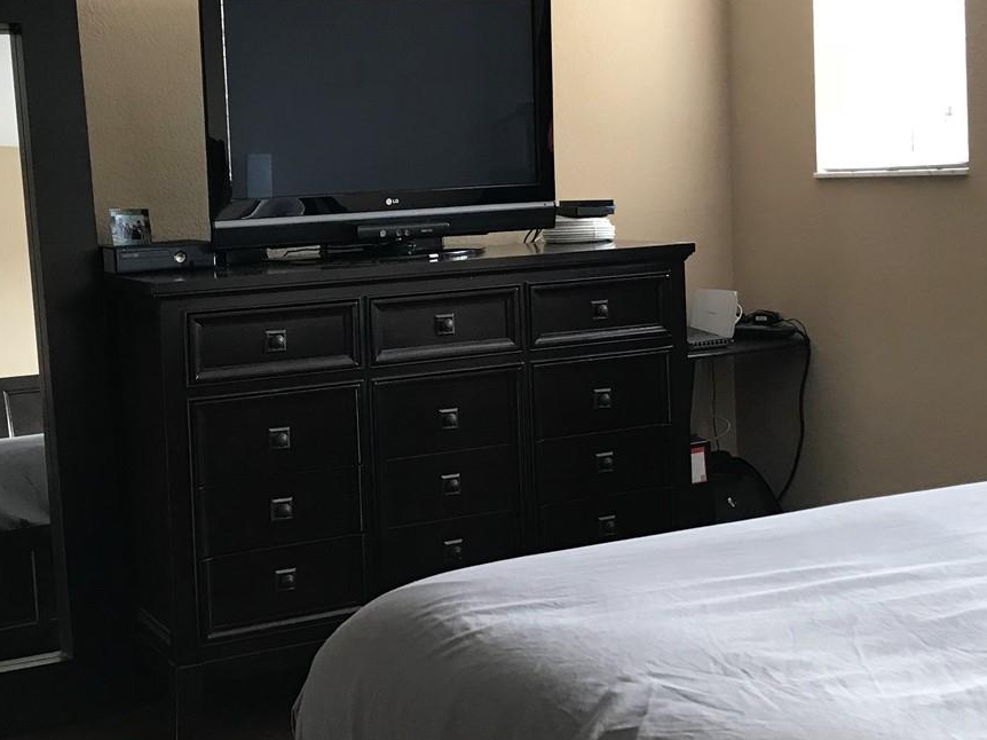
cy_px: 262
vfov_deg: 27.9
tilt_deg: -4.0
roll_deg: +2.1
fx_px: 1482
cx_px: 379
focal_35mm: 52
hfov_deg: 36.6
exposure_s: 1/17
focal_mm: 3.99
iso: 40
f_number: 1.8
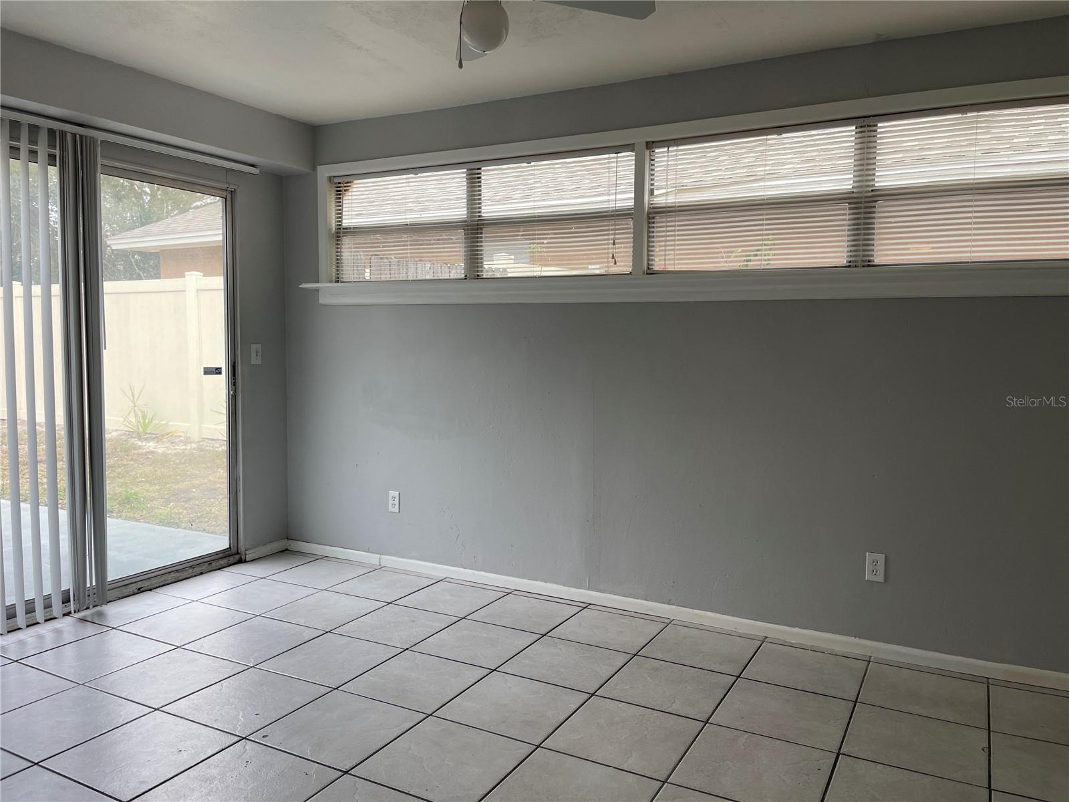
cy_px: 401
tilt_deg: -4.4
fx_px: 803
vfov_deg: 53.1
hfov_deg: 67.3
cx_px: 534
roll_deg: -0.2
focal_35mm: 26
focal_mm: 4.2
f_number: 1.6
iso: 32
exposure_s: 1/166
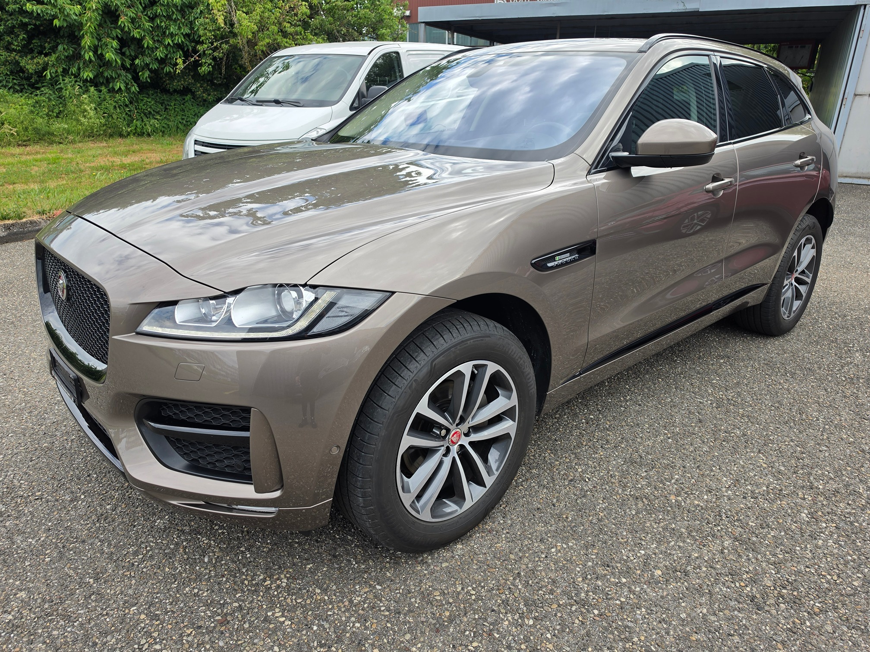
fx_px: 578
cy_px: 326
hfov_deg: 73.9
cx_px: 435
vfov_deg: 58.9
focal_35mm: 23
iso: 10
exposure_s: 1/206
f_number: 1.4
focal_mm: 6.5
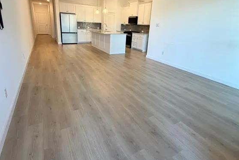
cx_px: 117
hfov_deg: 83.9
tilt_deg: -15.5
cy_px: 63
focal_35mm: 20
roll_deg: -2.7
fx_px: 133
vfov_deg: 61.3
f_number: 2.2
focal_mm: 2.22
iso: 320
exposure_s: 1/120
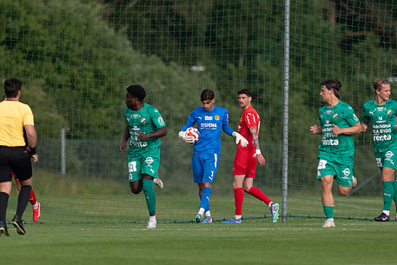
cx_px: 212
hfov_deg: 2.7
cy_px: 165
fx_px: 8405
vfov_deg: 1.8
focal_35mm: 762
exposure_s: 1/1600
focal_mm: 300
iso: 160
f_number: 3.2
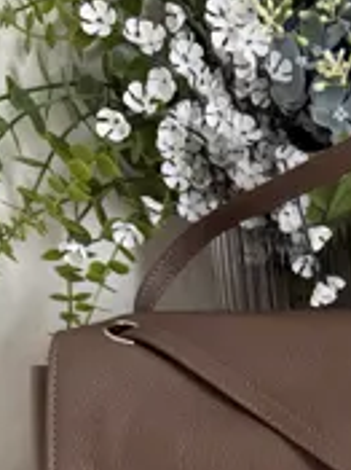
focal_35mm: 66
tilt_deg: -39.5
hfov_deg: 21.0
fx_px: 893
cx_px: 402
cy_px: 497
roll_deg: +1.4
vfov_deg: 27.3
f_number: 1.78
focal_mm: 6.76
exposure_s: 1/60
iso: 800
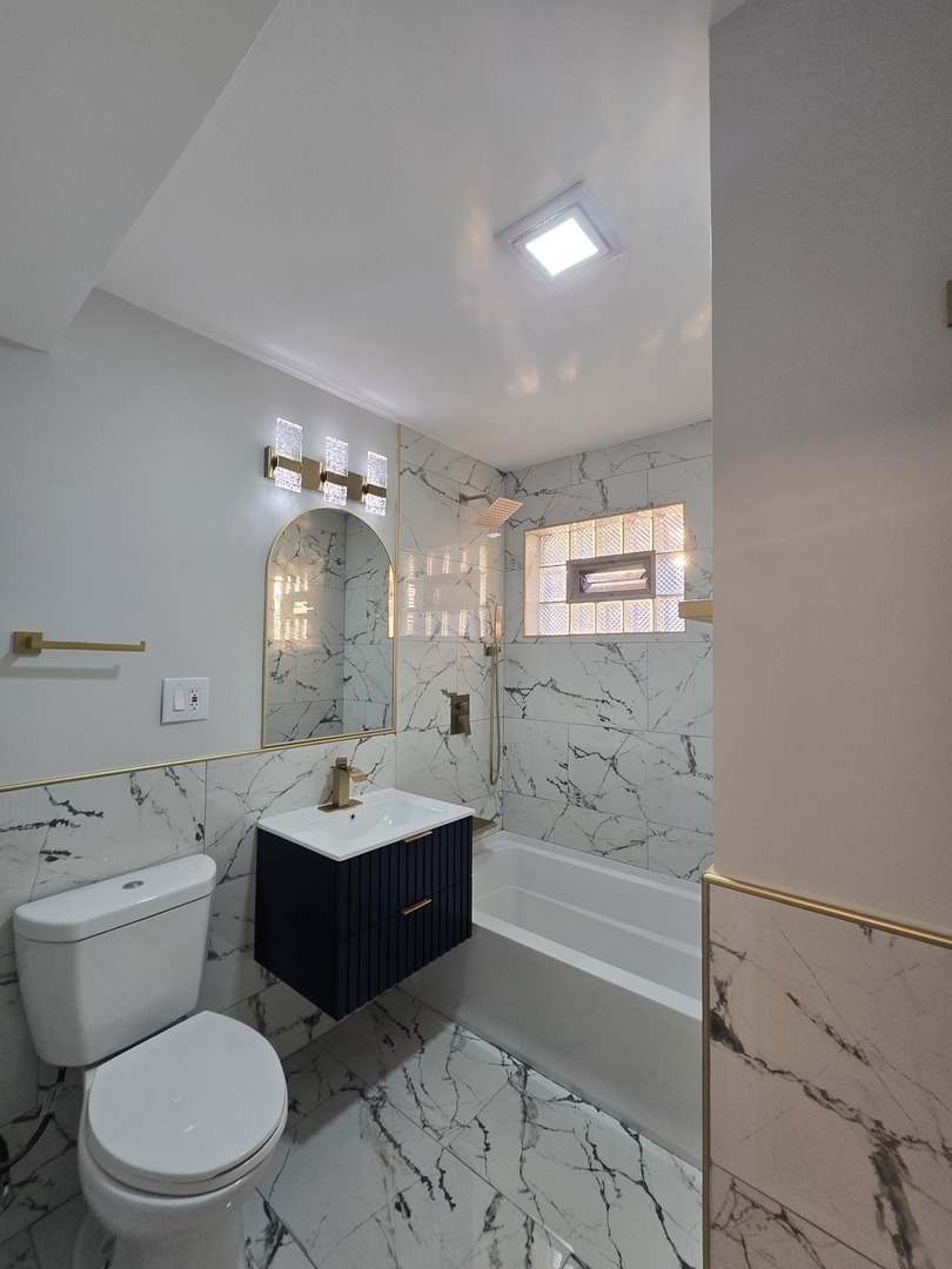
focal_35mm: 13
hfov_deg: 89.9
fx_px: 477
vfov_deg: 106.2
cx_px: 476
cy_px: 634
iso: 80
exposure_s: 1/50.5
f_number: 2.2
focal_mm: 2.2
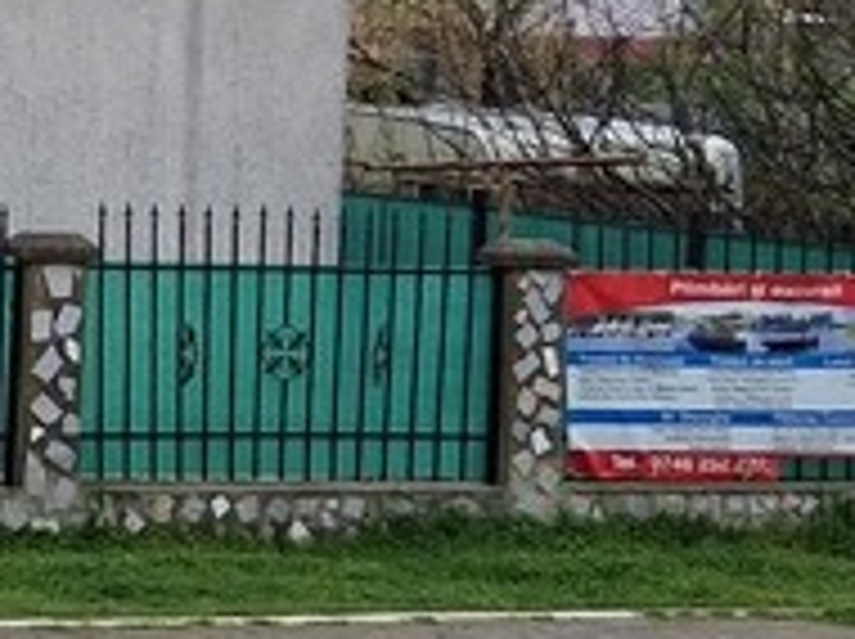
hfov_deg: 13.6
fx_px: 3059
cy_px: 86
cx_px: -860
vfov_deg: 11.9
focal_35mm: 124
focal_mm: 5.4
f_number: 1.8
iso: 50
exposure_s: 1/526
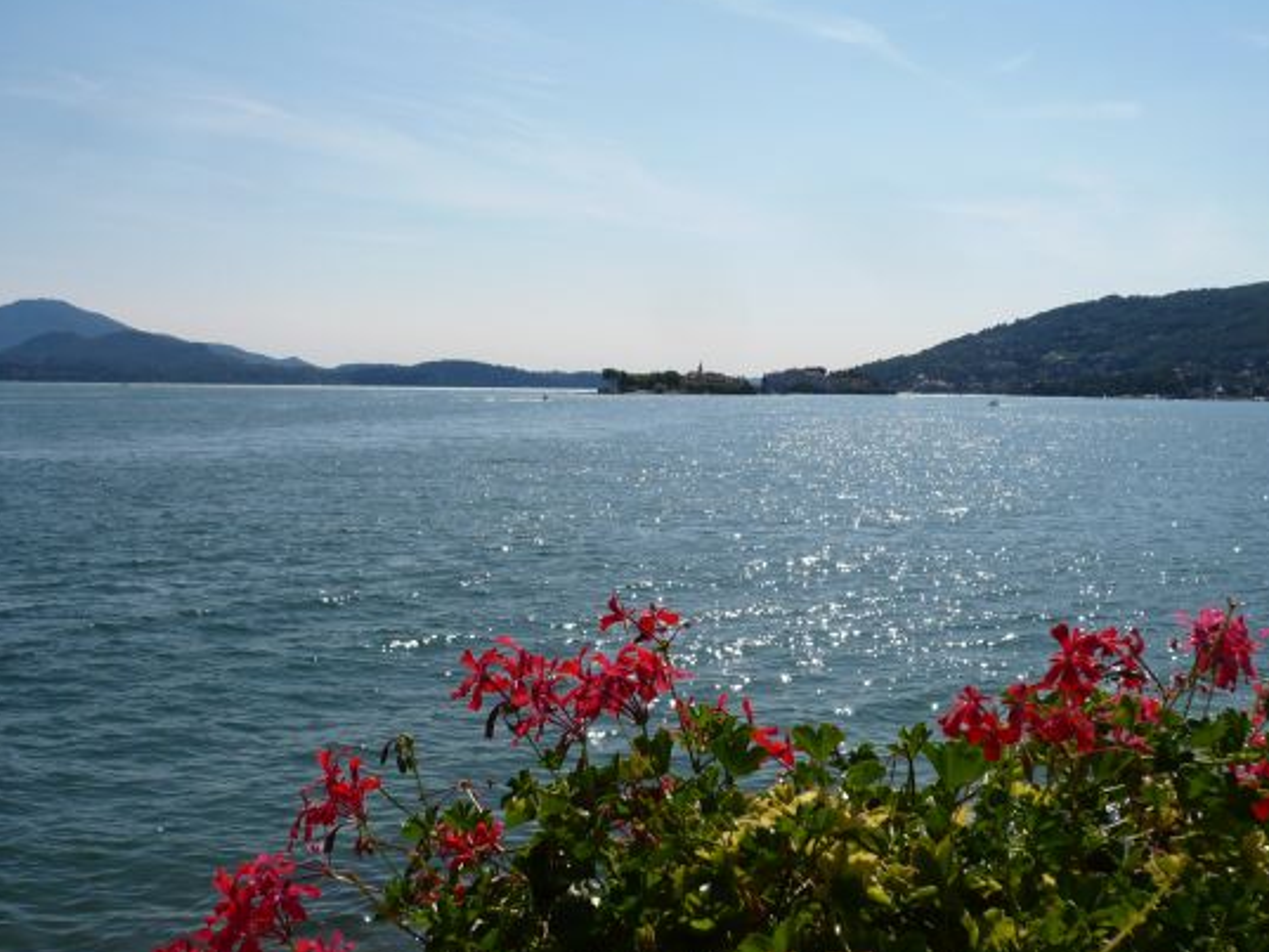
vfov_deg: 35.9
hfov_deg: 46.8
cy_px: 436
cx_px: 669
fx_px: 1467
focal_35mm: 40
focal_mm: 5.8
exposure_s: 1/500
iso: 100
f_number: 8
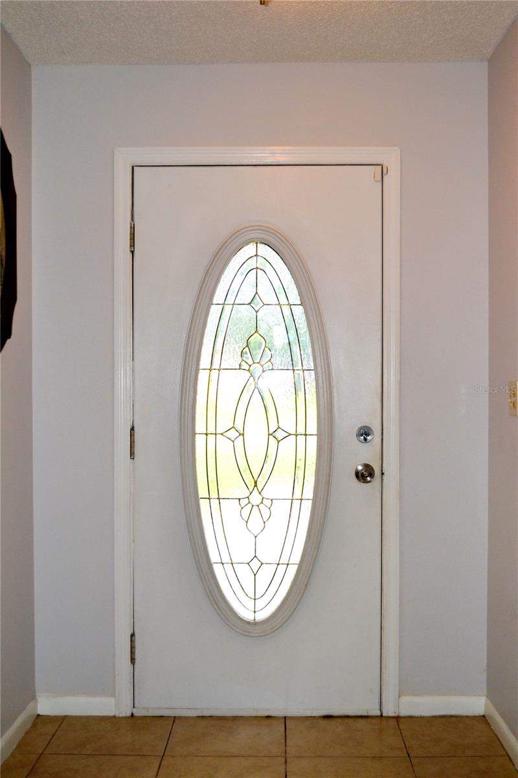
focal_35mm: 39
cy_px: 389
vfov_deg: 49.6
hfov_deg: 34.2
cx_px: 259
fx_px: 842
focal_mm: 26
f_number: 4.2
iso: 400
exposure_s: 1/100
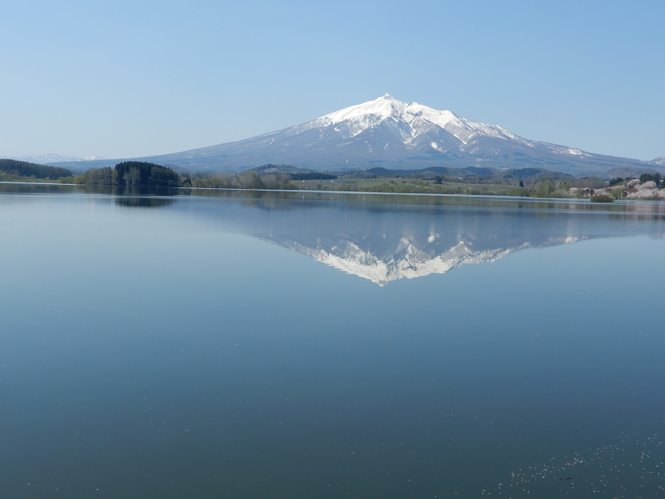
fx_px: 826
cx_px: 382
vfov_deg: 33.6
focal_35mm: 43
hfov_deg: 43.7
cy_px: 242
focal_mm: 6.2
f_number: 4
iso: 80
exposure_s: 1/1000
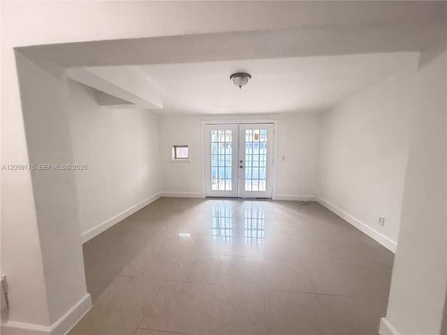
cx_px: 224
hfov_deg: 102.1
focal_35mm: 14
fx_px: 181
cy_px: 168
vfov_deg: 85.7
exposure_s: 1/60
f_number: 2.2
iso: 400
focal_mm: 2.22
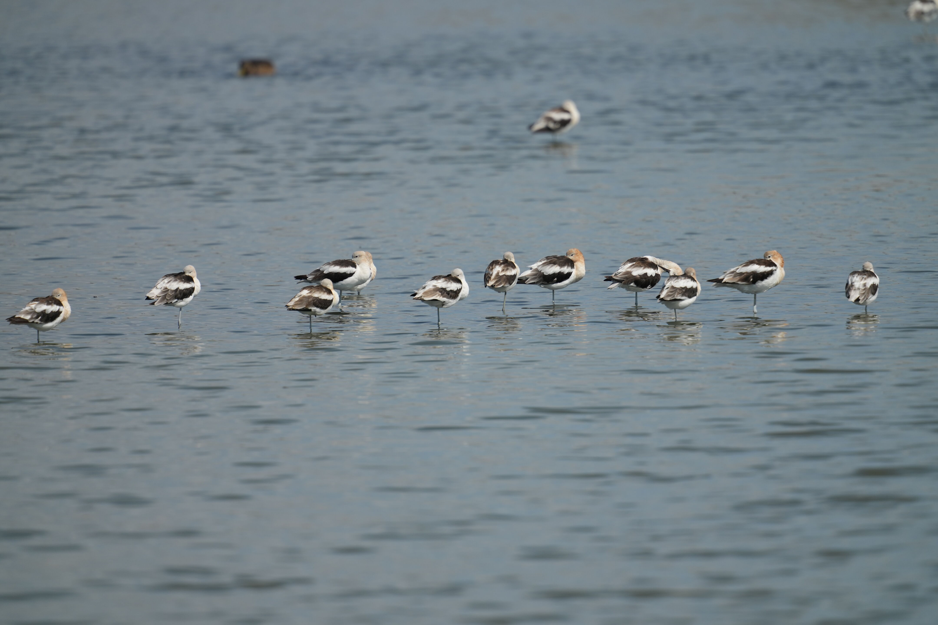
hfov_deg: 3.4
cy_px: 312
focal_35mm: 600
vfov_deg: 2.3
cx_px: 469
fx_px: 15632
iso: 320
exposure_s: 1/2000
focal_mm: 600
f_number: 5.6
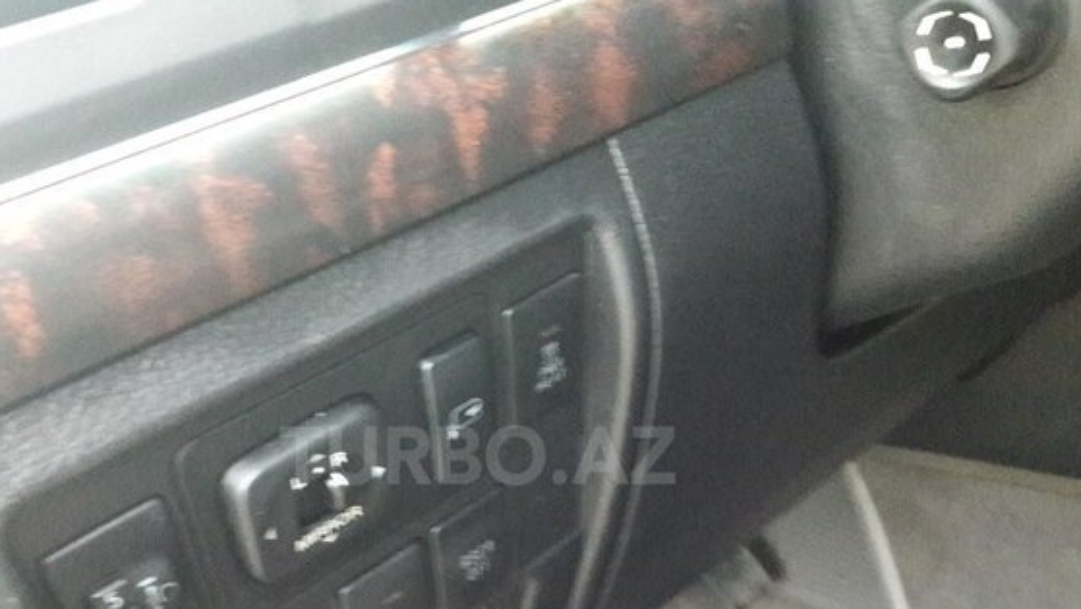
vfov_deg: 32.3
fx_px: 1032
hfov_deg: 55.1
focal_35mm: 36
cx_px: 478
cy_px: 455
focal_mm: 3.7
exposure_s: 1/17
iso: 800
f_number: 1.9
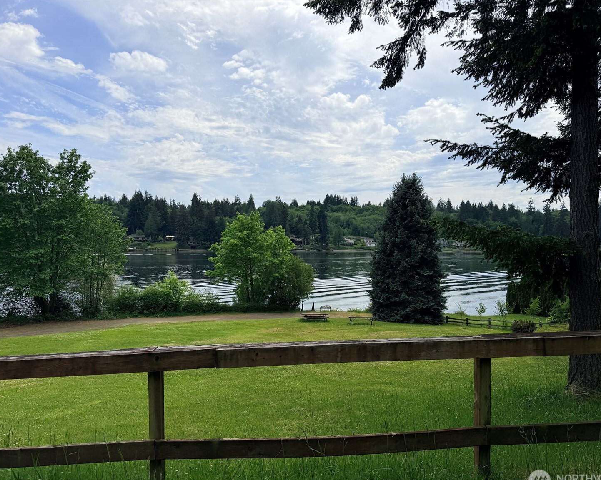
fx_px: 462
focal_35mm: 26
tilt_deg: -1.4
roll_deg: +0.0
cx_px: 303
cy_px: 248
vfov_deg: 54.9
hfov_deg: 66.0
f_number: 1.78
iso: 80
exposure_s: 1/9091
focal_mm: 6.76
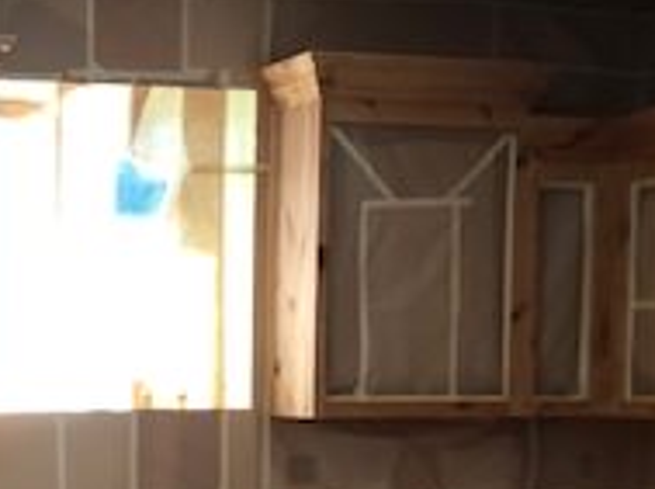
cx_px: 21
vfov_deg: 15.1
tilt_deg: -5.6
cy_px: 534
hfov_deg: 20.1
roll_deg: +1.0
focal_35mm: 95
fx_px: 1794
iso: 40
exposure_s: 1/30
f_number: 1.8
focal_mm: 3.99
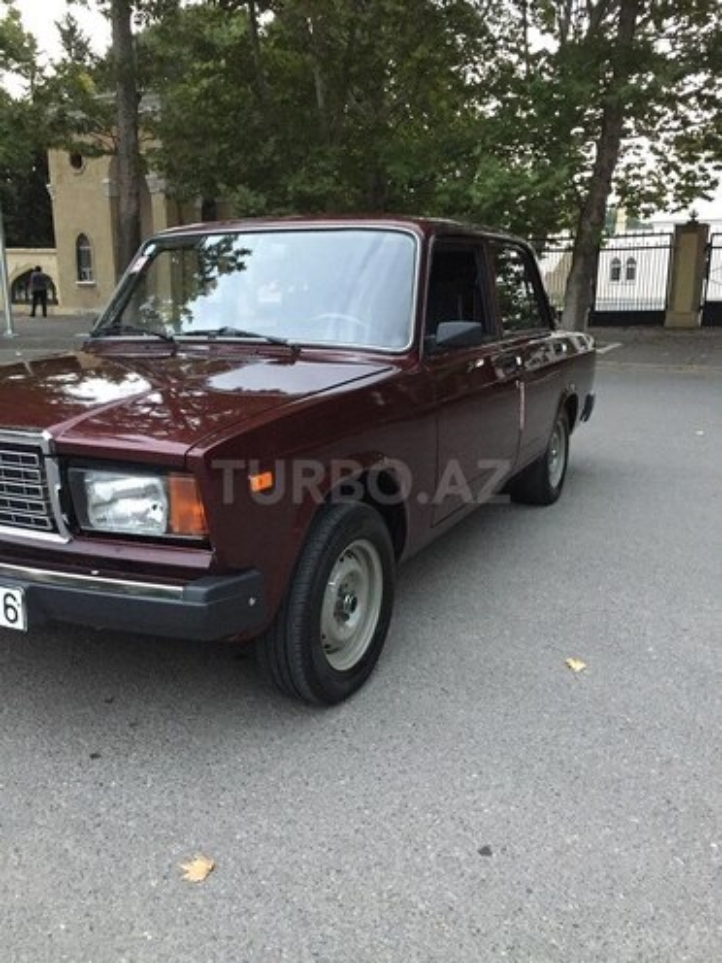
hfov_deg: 48.2
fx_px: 806
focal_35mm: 29
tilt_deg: -12.9
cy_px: 482
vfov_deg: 61.7
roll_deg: +0.6
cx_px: 361
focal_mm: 4.15
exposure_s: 1/17
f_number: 2.2
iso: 400
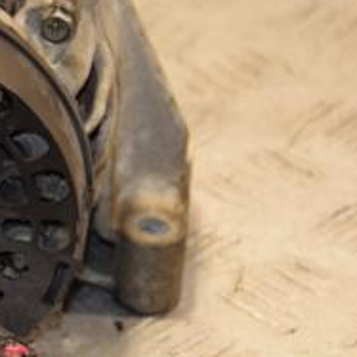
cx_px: -141
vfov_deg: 4.8
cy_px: 143
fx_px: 4294
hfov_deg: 4.7
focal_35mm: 368
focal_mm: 90
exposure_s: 1/125
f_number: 5.6
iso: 800
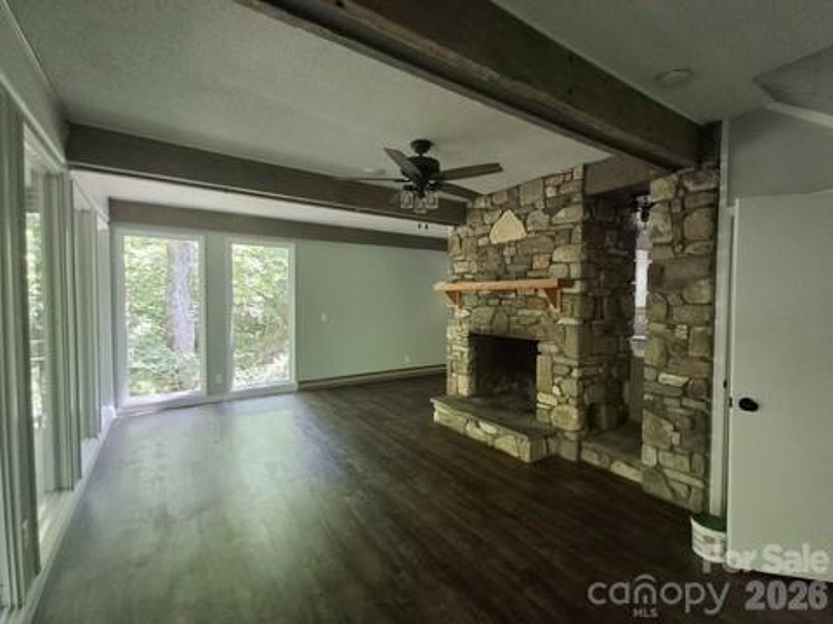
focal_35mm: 16
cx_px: 416
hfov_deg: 94.5
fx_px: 385
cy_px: 312
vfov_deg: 78.1
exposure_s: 1/40
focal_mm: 1.64
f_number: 2.2
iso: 250
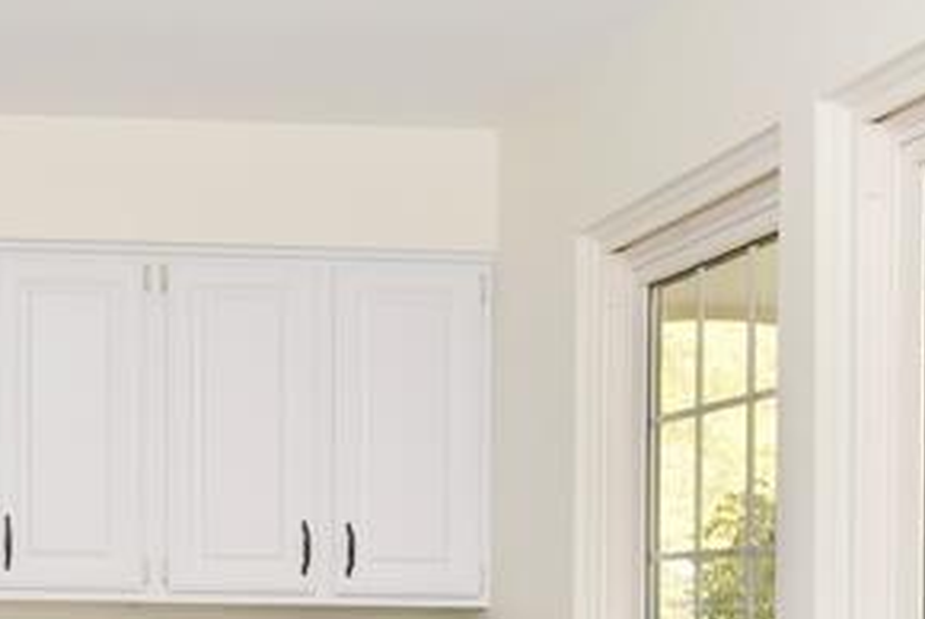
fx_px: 1543
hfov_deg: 30.1
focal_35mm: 60
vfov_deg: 21.3
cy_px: 716
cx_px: -83
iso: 800
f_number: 13
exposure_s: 1/60
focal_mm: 17
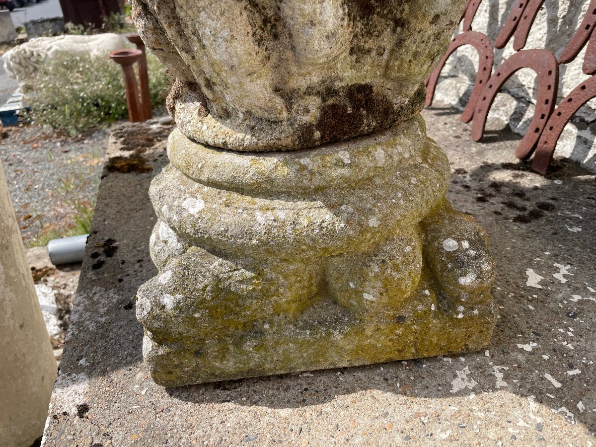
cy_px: 224
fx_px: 448
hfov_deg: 67.3
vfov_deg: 53.1
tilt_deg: -28.6
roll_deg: +0.4
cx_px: 298
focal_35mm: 26
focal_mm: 4.2
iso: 32
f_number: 1.6
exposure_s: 1/2132
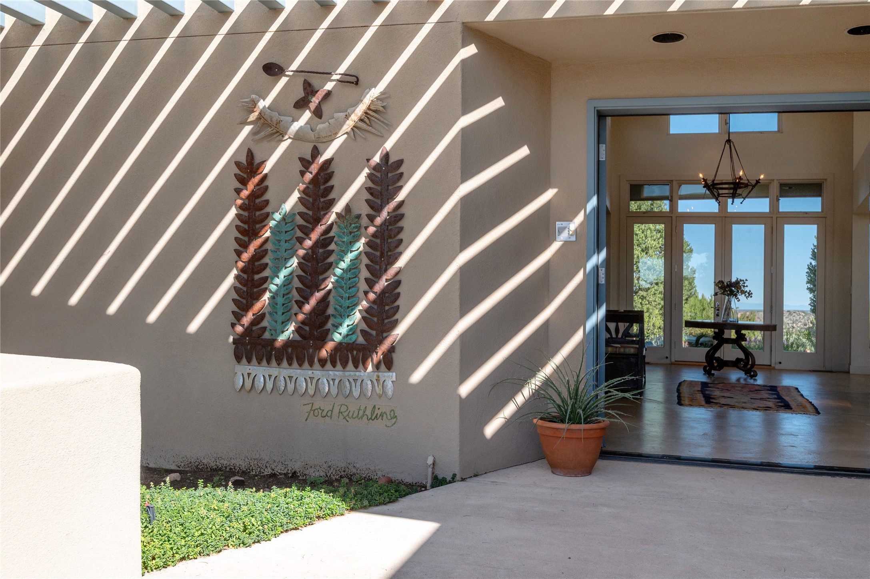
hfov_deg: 58.8
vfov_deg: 41.1
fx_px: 773
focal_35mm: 32
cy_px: 290
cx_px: 435
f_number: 11
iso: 400
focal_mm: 32
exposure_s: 1/320
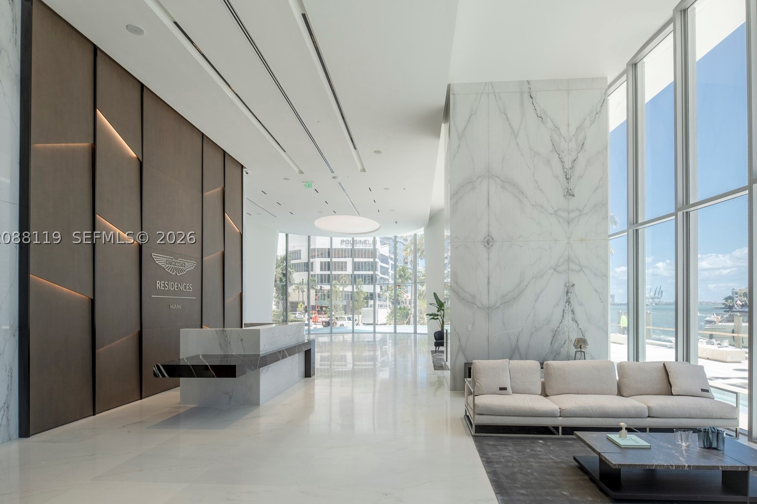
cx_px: 395
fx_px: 357
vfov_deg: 70.4
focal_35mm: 17
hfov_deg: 93.2
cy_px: 237
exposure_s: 1/100
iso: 80
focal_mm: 15
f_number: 7.1
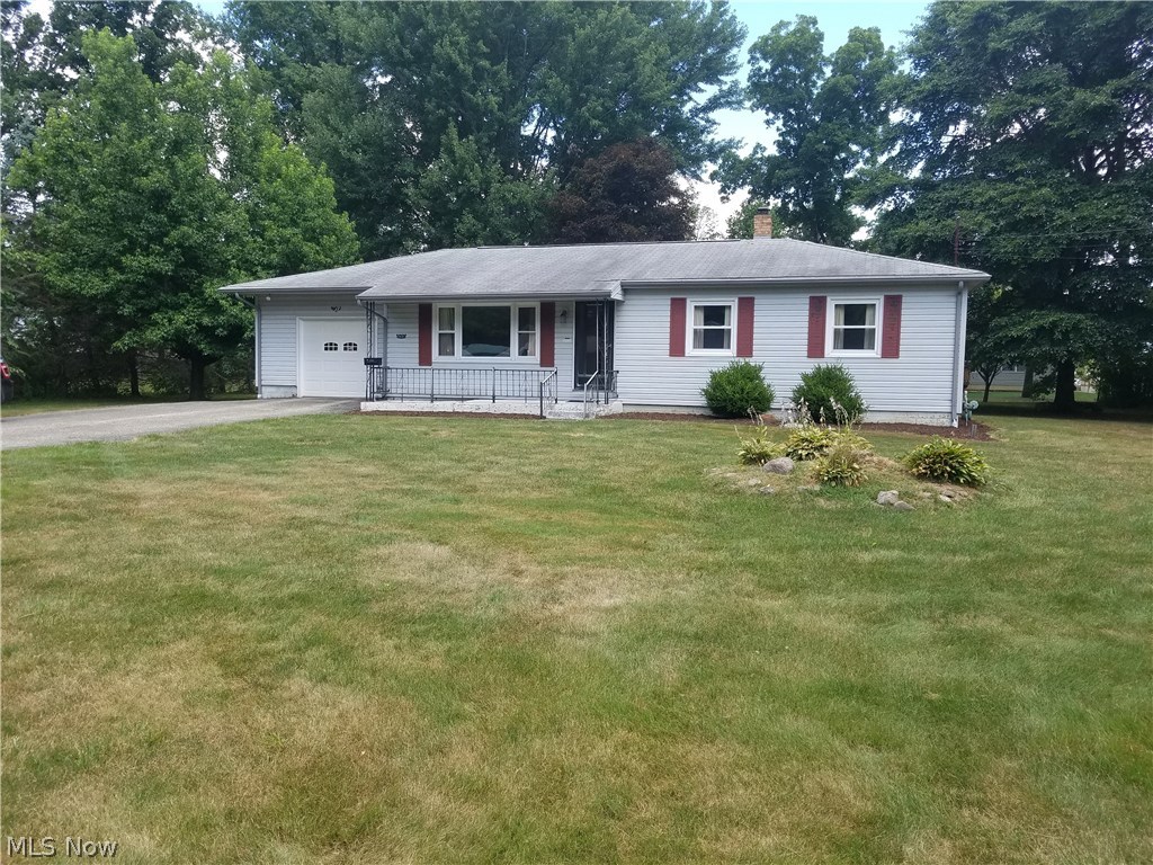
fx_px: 866
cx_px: 576
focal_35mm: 26
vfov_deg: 53.1
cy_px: 432
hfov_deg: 67.3
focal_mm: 4.2
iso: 50
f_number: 1.7
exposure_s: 1/766
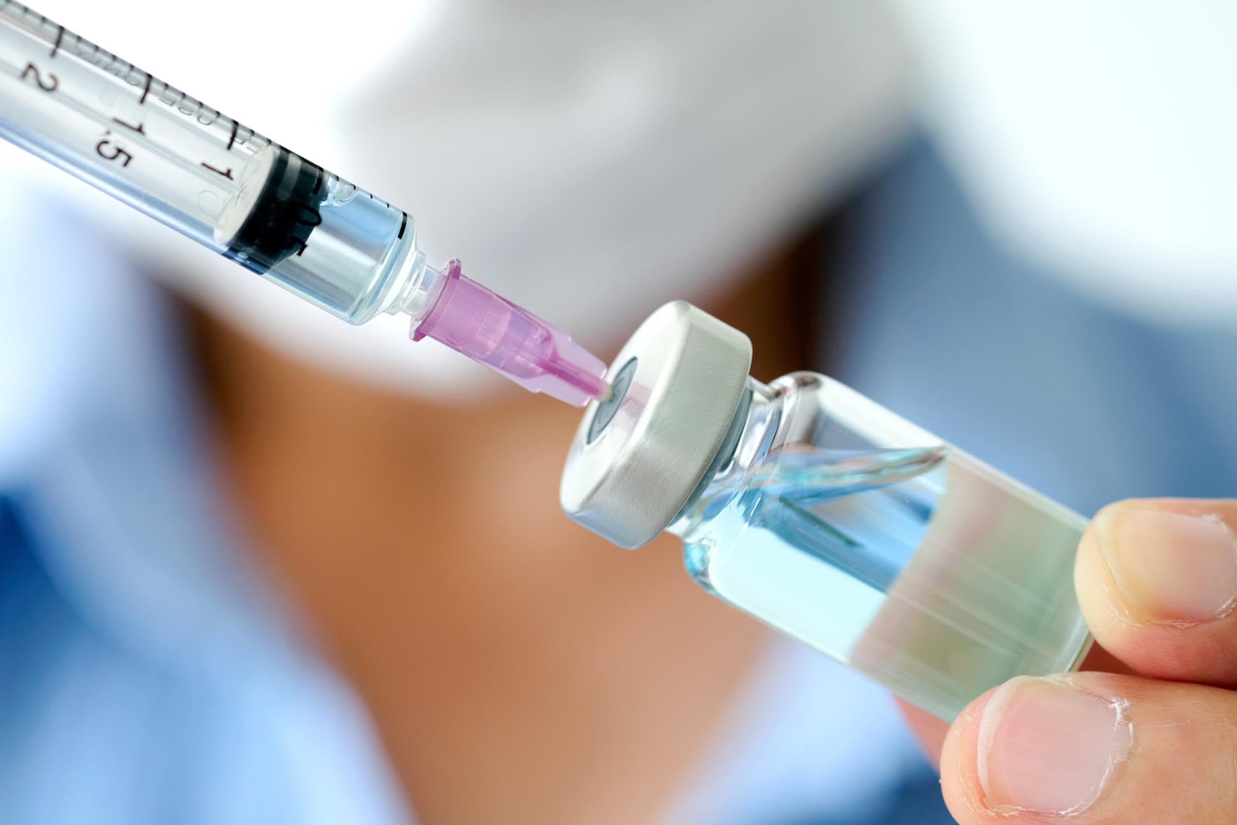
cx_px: 618
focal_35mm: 90
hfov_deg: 22.6
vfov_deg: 15.2
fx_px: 3092
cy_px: 412
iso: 200
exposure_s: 1/30
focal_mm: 60
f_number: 4
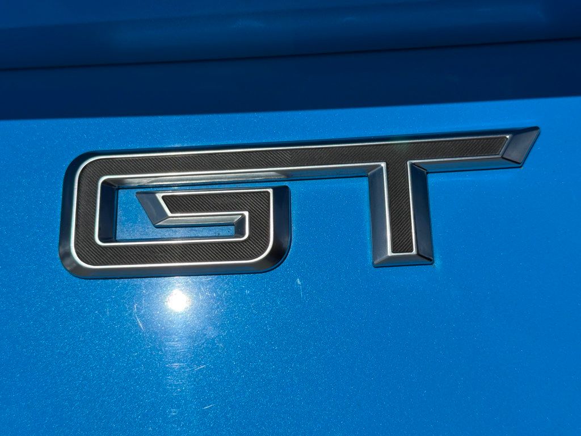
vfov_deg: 30.3
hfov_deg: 39.7
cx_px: 290
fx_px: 806
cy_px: 218
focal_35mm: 48
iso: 64
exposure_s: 1/11364
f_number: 1.78
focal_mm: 6.76
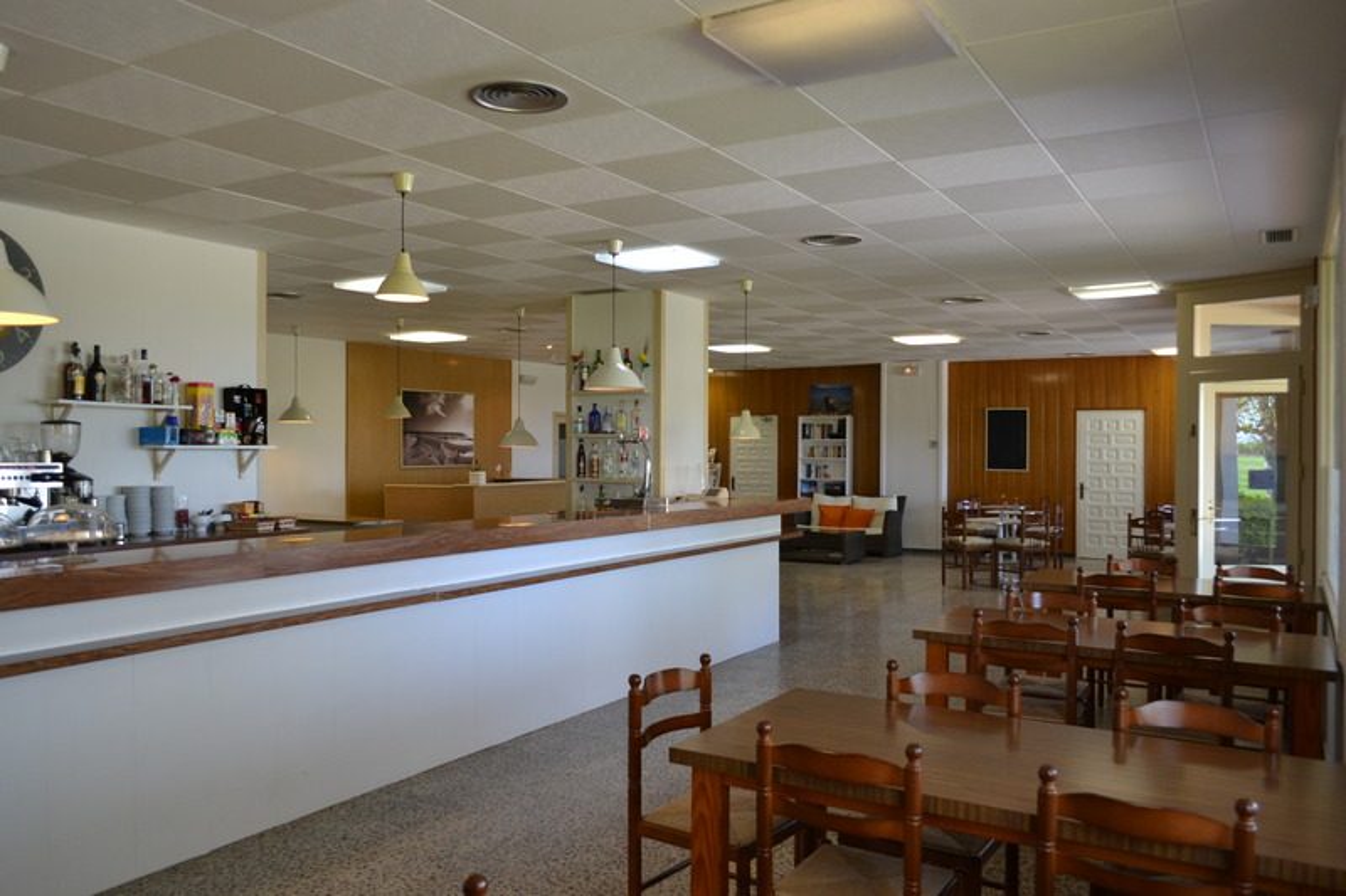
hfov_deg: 67.4
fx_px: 1009
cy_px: 448
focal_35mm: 27
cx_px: 673
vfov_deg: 47.9
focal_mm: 18
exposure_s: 1/60
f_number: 4
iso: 400
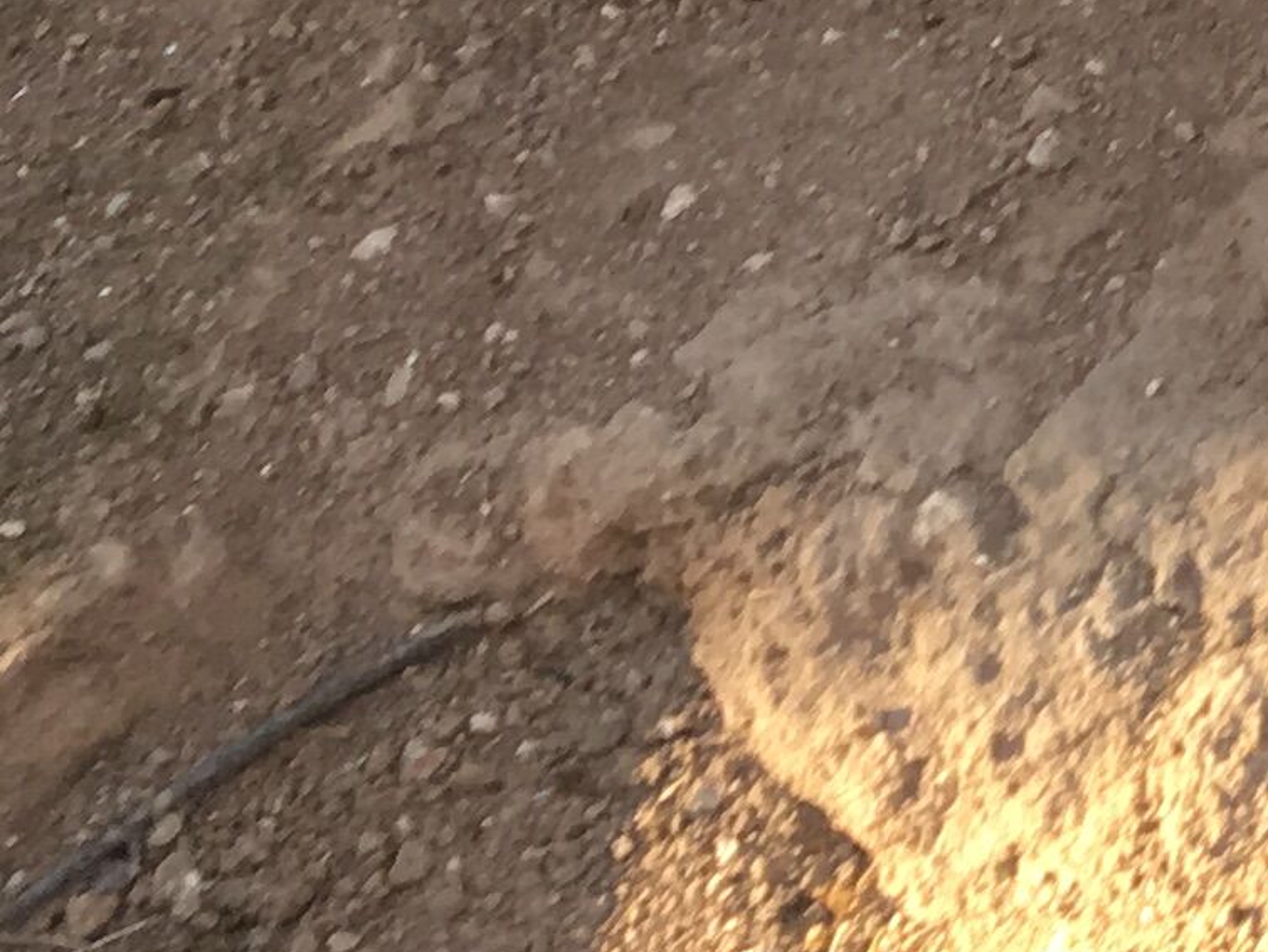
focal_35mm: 155
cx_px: 3094
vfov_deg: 8.8
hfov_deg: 10.8
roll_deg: +2.0
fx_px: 5680
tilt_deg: -32.5
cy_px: -1206
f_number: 2.2
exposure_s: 1/50
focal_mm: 4.15
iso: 32
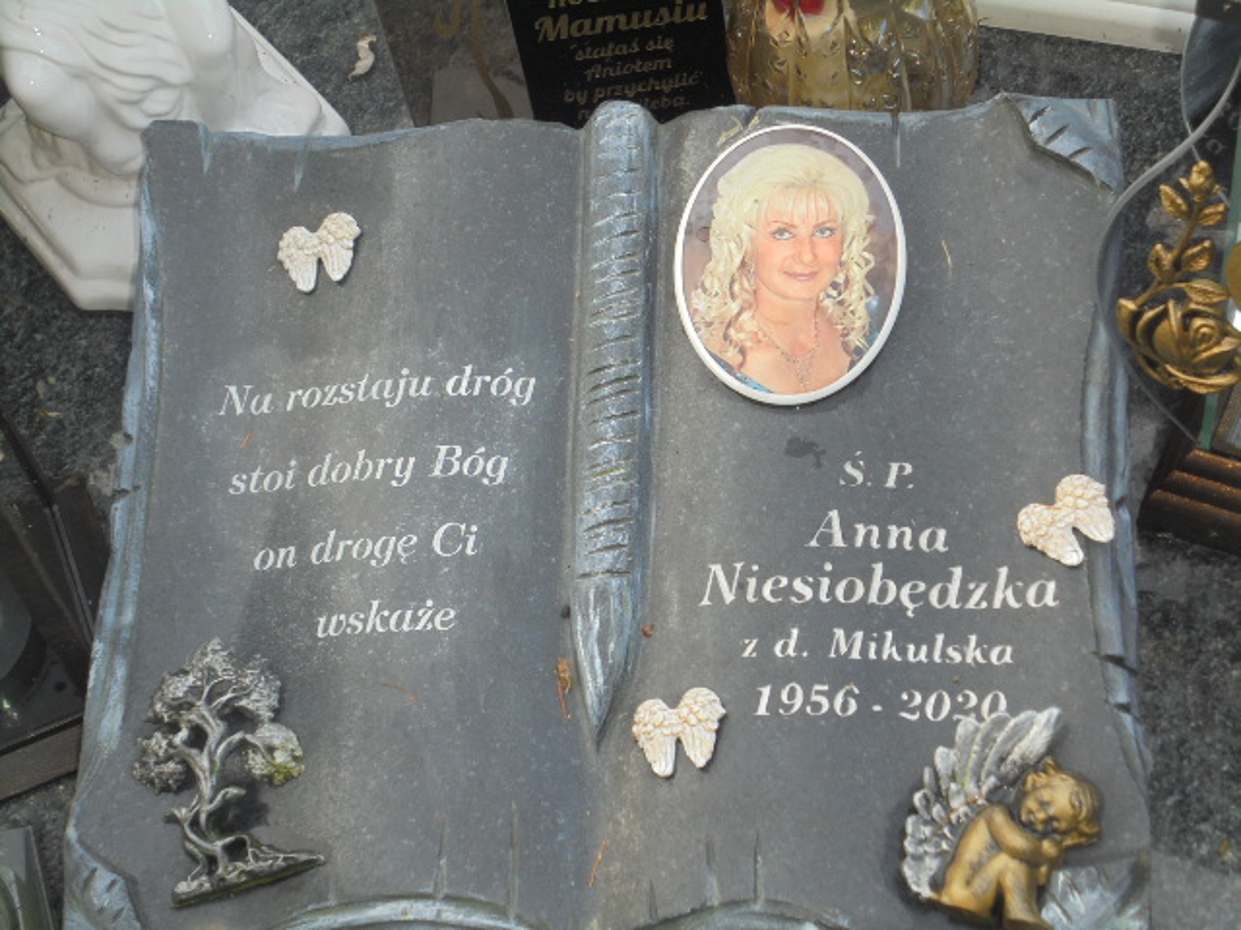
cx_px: 620
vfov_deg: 20.2
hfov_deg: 26.7
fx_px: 2617
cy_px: 465
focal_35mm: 73
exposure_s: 1/30
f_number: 6.1
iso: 100
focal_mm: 13.1
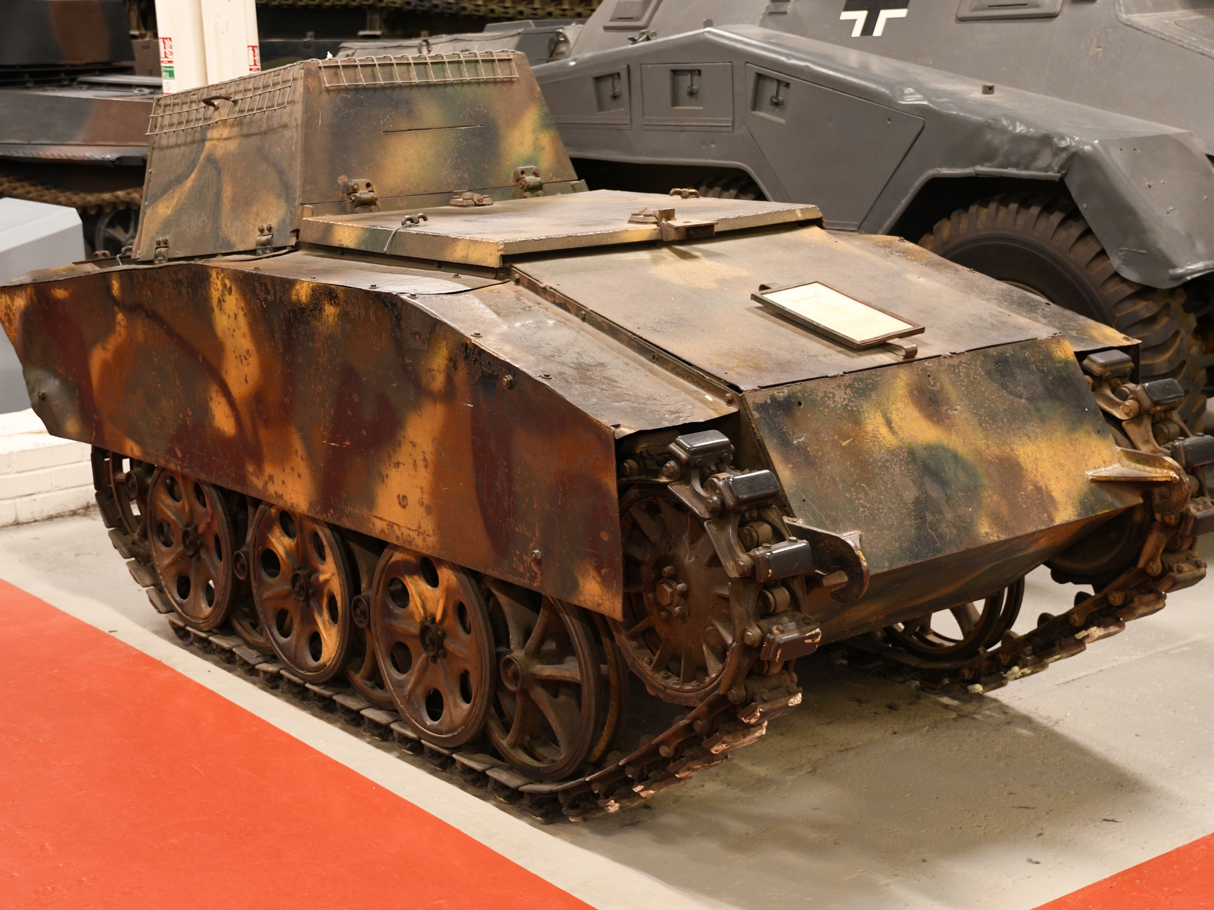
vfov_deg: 26.1
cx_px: 603
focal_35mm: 56
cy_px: 449
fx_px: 1964
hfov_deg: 34.4
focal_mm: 34
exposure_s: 1/20
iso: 800
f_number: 3.3
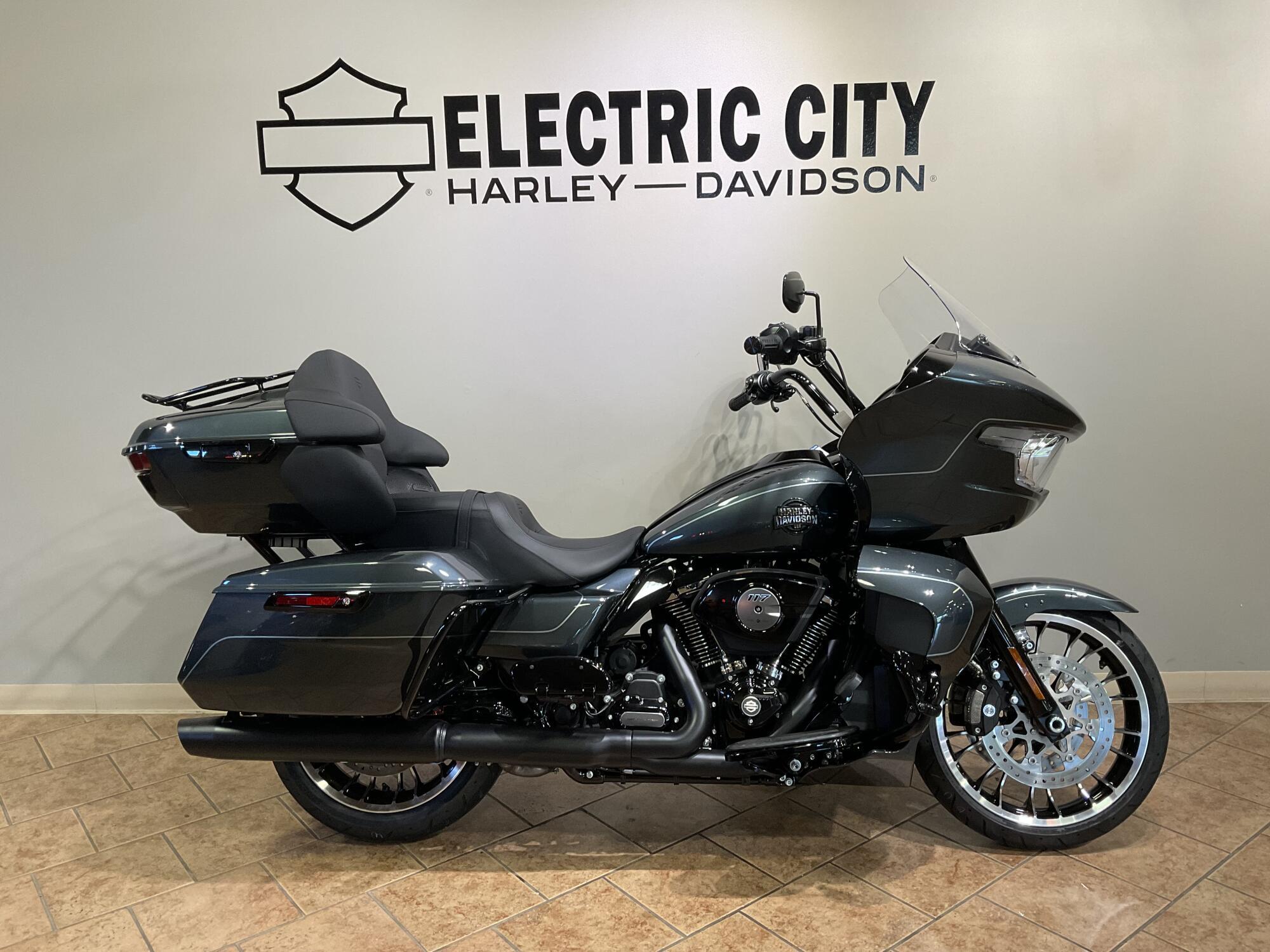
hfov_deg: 61.7
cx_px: 635
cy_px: 476
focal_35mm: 29
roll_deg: +1.0
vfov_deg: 48.2
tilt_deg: -11.6
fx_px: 1064
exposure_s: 1/60
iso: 50
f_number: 1.8
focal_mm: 3
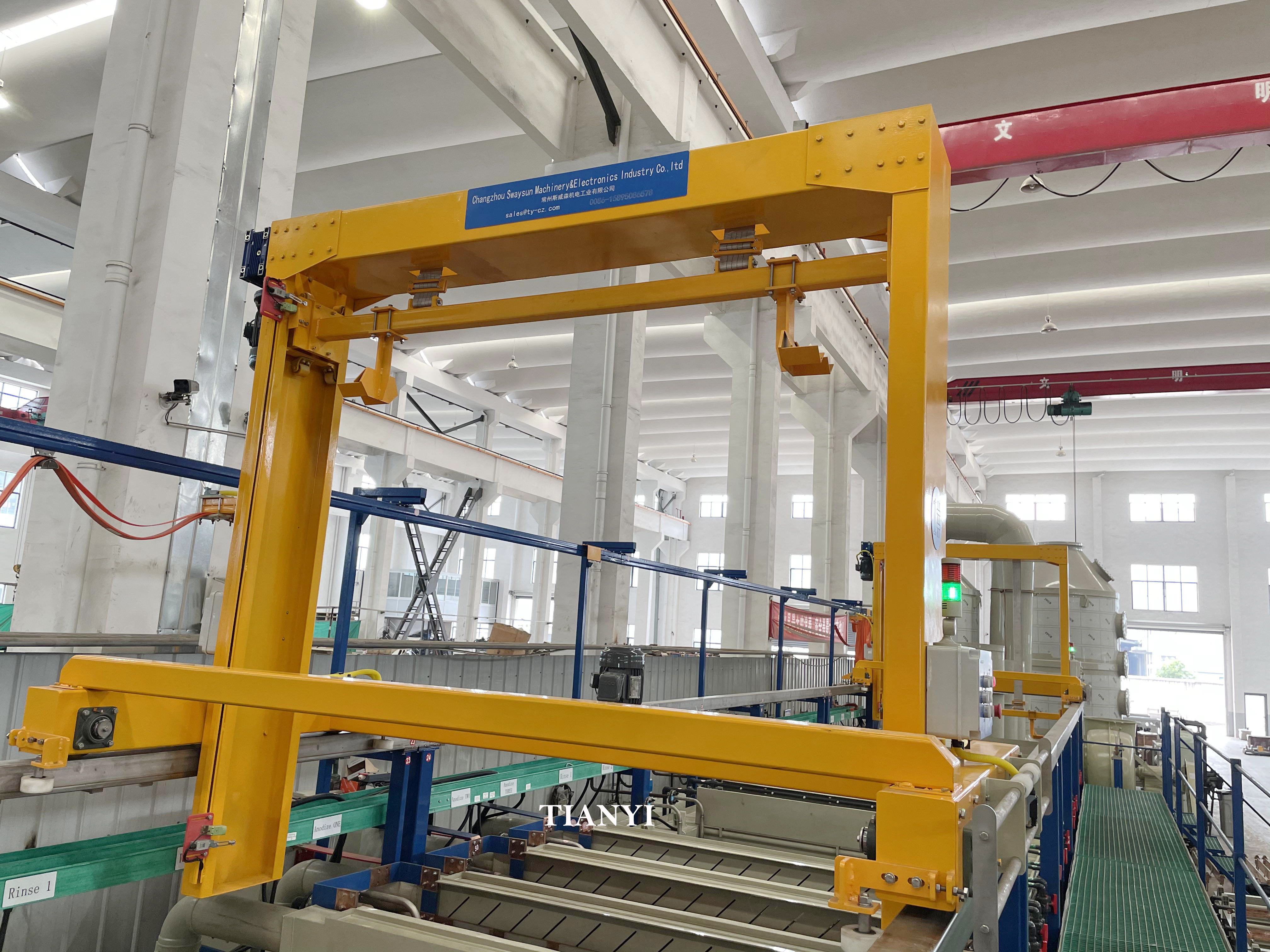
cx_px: 635
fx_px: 954
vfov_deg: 53.1
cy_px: 476
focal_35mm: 26
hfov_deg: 67.3
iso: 100
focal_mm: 4.2
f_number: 1.6
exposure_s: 1/100
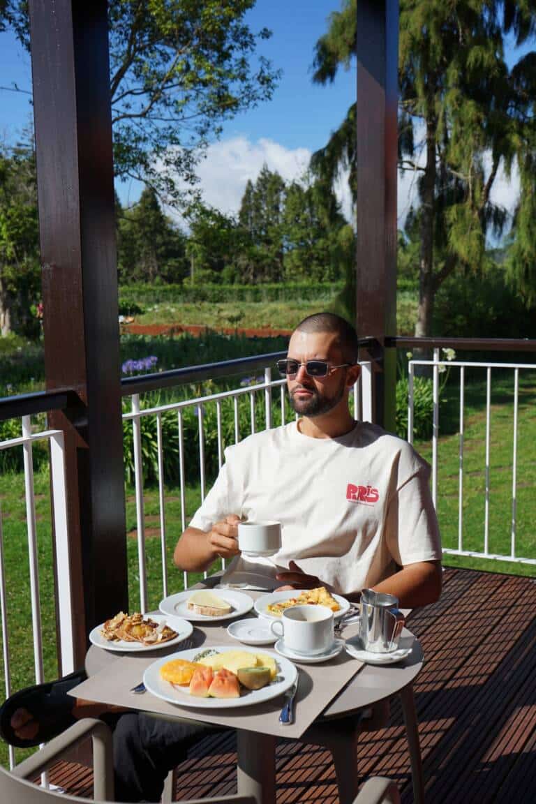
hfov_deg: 31.2
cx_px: 268
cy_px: 402
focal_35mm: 43
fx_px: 960
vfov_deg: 45.4
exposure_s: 1/400
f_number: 7.1
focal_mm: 43
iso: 100
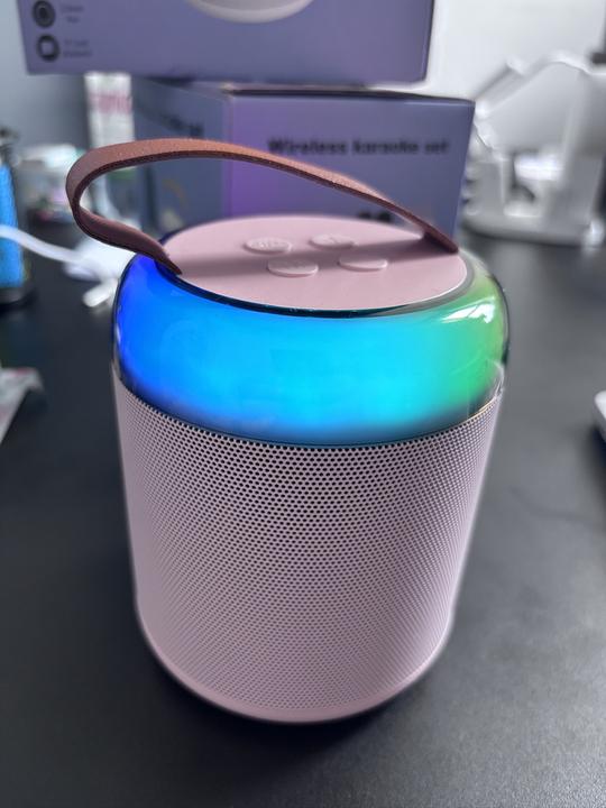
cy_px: 404
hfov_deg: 53.1
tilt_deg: -27.9
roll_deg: -2.8
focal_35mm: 26
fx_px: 607
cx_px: 303
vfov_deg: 67.3
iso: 125
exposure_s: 1/76
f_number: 1.6
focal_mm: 5.96
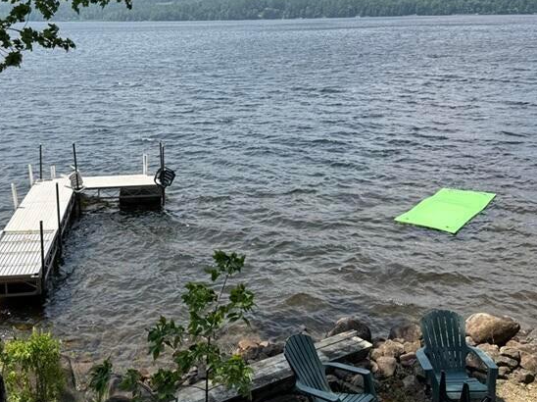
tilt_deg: -12.1
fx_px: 620
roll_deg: +1.0
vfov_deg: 35.7
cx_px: 205
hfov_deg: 46.5
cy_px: 154
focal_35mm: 40
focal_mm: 6.76
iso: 80
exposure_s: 1/4405
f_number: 1.78
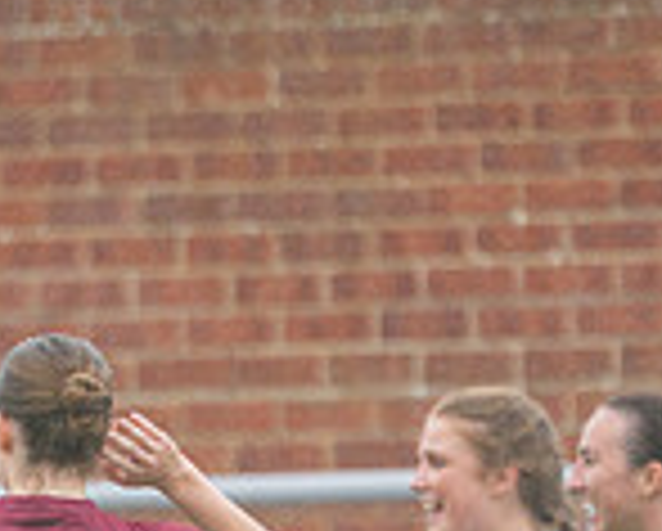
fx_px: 45084
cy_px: 976
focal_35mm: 2298
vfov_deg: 0.7
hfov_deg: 0.8
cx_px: -307
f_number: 2.8
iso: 450
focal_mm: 300
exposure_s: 1/1600
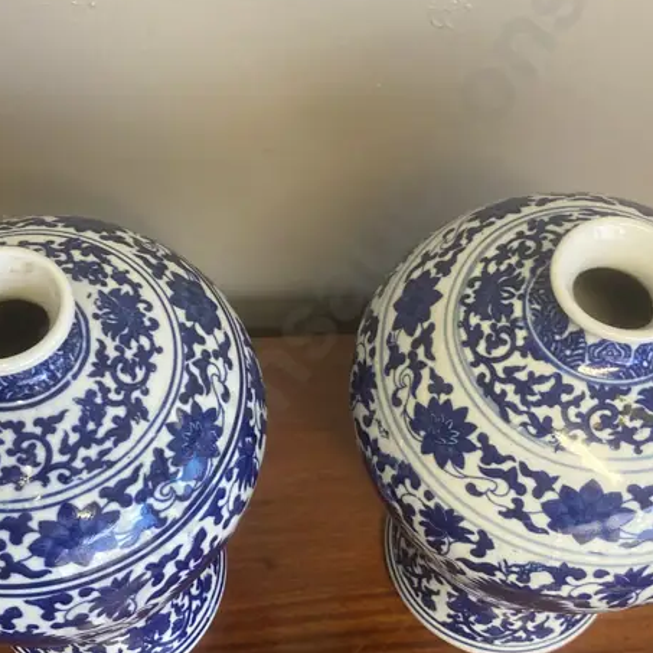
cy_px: 347
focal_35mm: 56
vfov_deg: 30.6
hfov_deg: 30.5
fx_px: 1195
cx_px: 297
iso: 160
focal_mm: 3.99
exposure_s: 1/60
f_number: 1.8
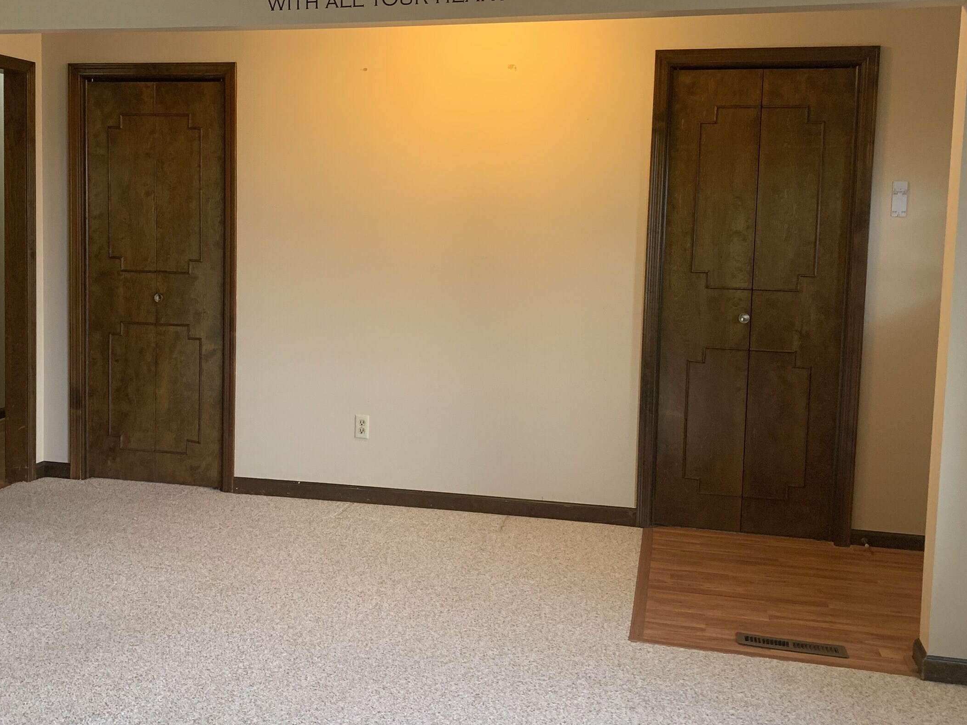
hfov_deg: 48.7
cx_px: 393
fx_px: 1061
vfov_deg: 37.6
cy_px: 300
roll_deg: -1.8
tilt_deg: -5.9
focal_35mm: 38
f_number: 1.8
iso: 160
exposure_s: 1/60
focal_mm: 4.25
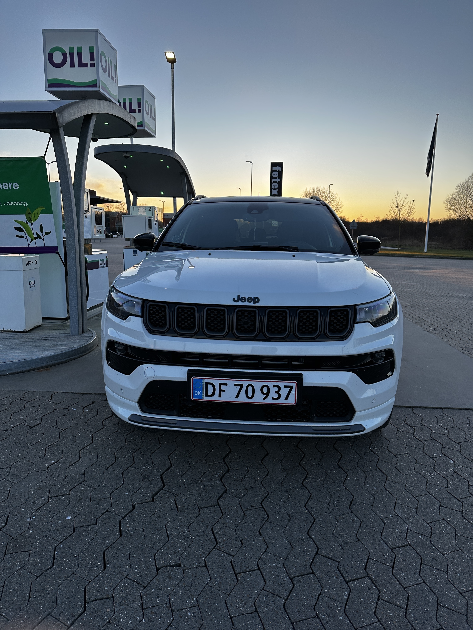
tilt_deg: -8.2
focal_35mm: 24
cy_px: 315
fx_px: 437
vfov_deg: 71.6
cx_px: 236
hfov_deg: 56.8
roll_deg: +0.4
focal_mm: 6.86
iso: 80
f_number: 1.78
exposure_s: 1/857
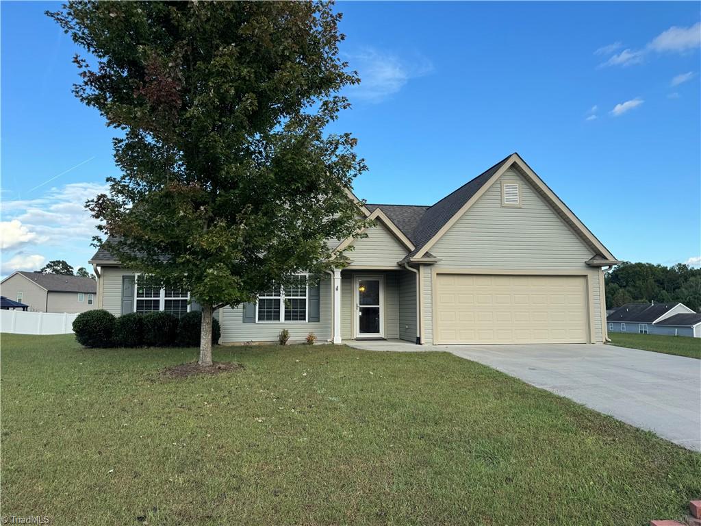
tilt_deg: +5.0
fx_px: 486
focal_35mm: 24
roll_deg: +0.1
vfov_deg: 56.8
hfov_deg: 71.6
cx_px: 350
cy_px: 263
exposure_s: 1/1285
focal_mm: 6.76
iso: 80
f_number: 1.78
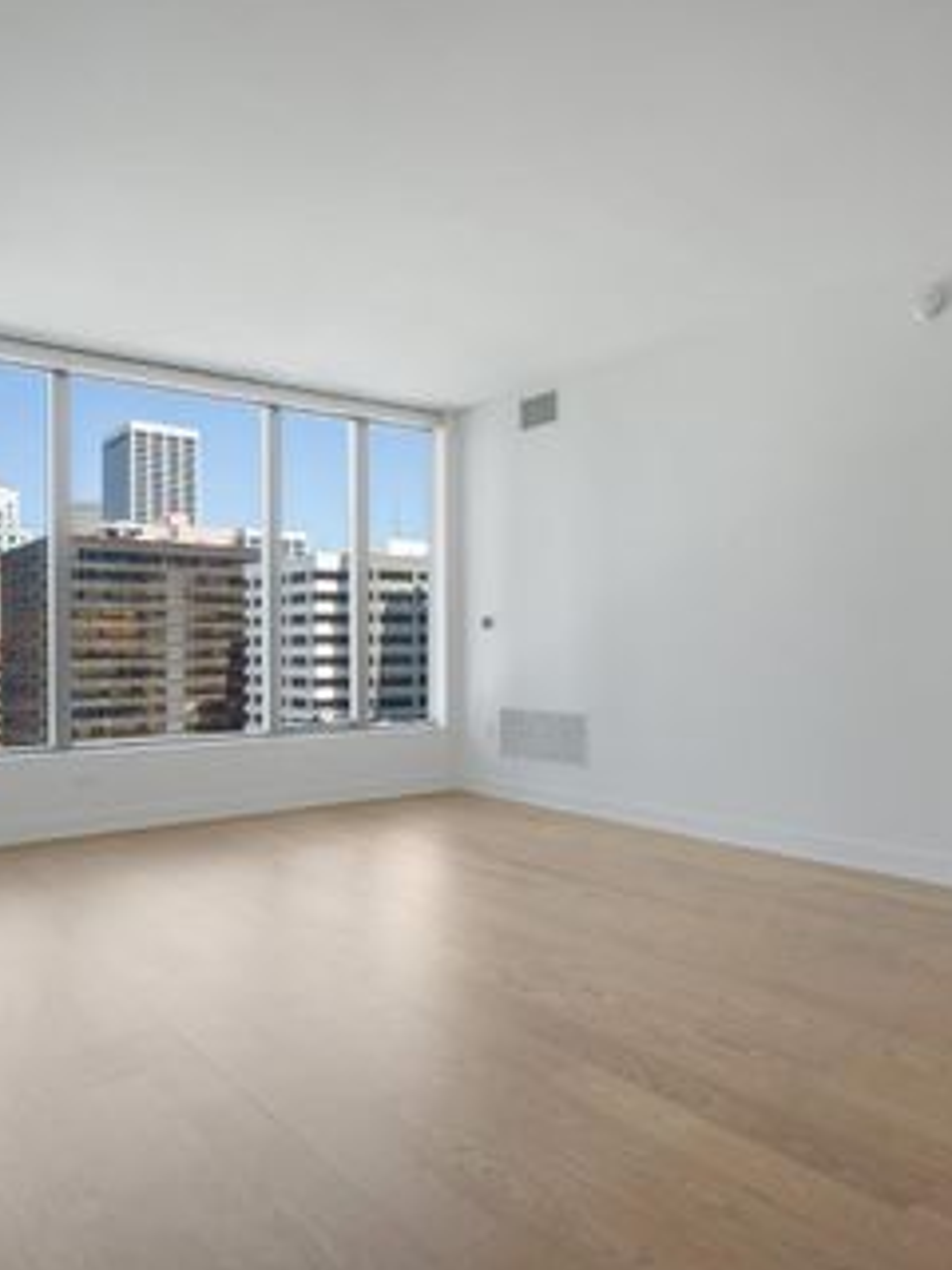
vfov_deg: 71.6
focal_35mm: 24
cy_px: 637
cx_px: 567
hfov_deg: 56.4
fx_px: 880
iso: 100
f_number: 9
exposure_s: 1/10
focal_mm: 16
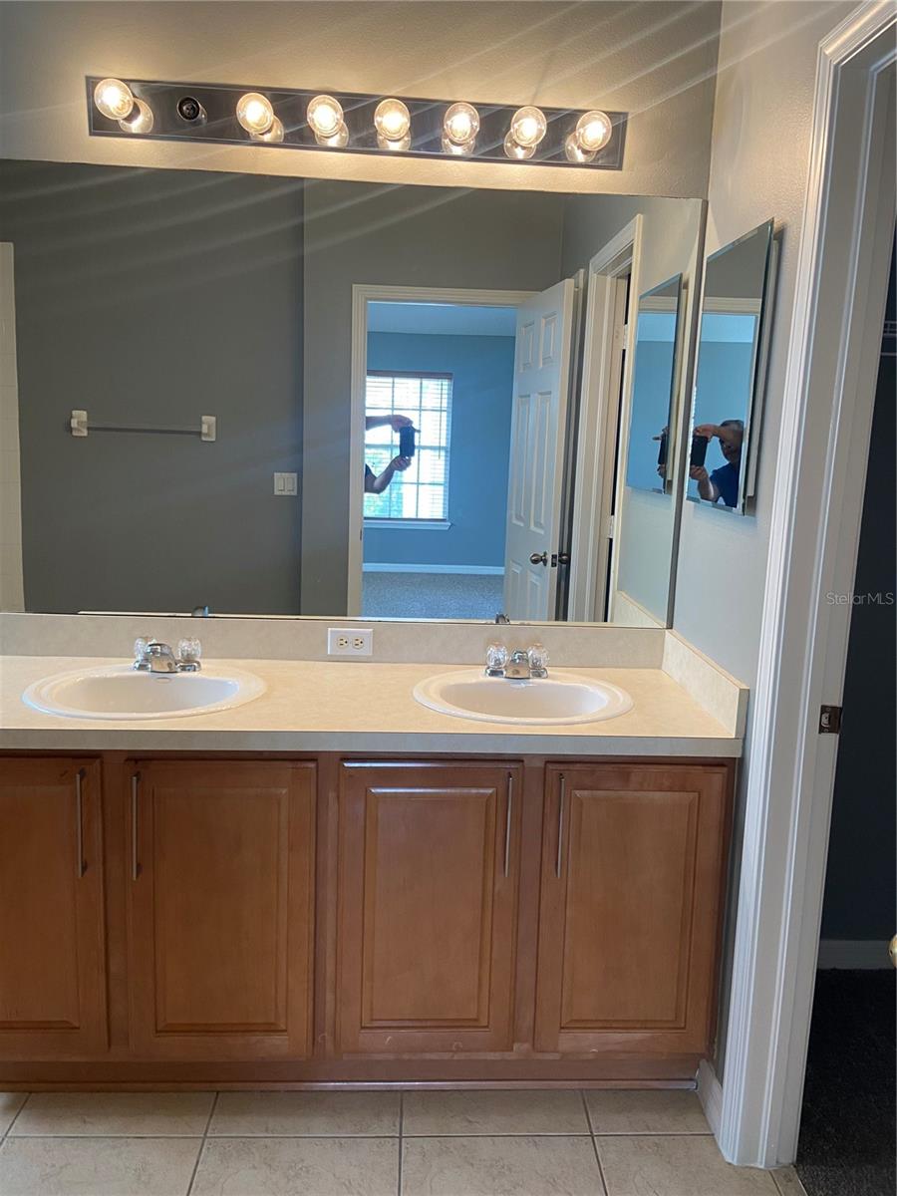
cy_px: 598
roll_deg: -1.8
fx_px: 898
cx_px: 448
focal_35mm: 26
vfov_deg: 67.3
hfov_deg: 53.1
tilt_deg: -7.9
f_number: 1.8
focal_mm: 4.25
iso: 100
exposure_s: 1/60
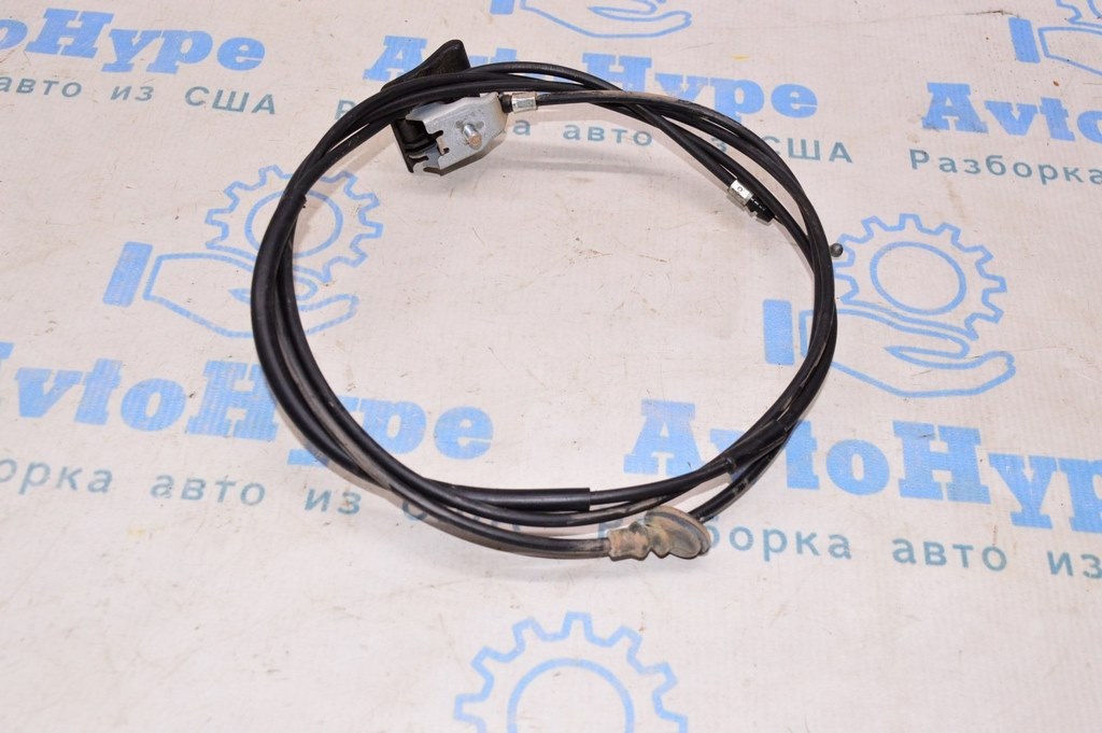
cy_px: 366
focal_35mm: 40
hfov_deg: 48.0
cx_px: 551
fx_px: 1239
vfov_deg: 33.0
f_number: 8
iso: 1600
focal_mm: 27
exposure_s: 1/125
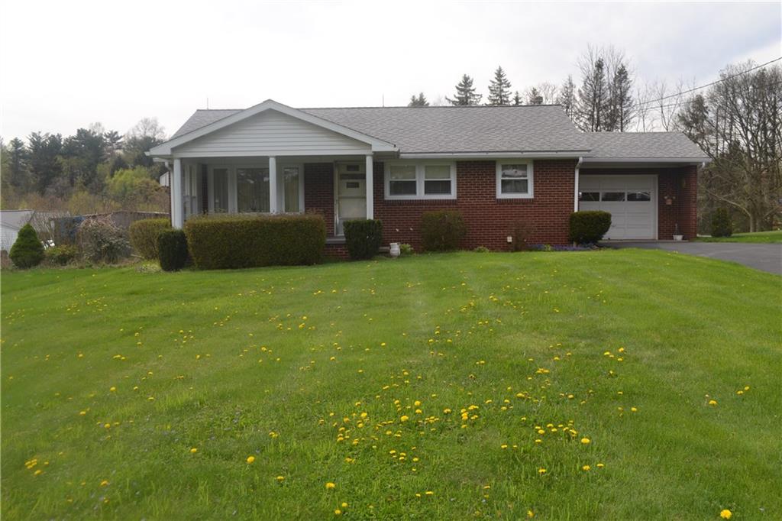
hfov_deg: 53.1
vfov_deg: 36.8
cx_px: 391
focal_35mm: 36
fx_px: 782
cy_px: 260
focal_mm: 24
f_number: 8
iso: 100
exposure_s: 1/200
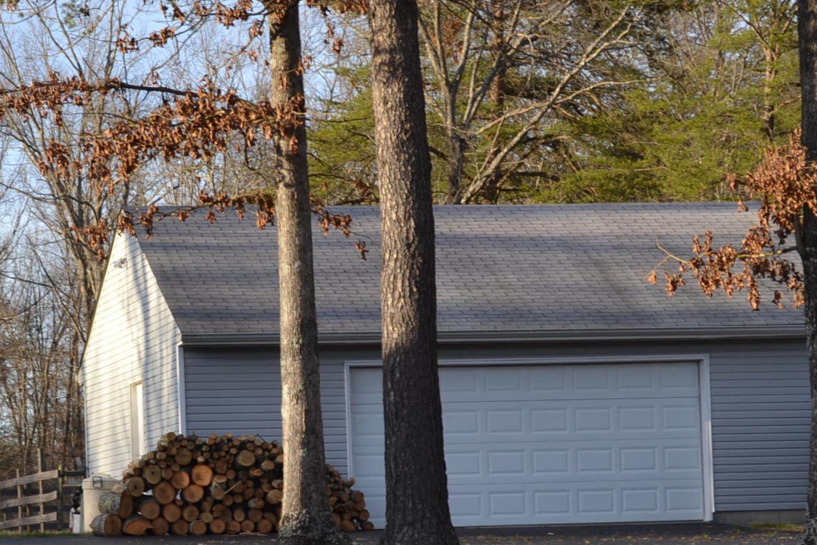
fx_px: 3245
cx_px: 198
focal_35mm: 143
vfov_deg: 9.6
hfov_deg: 14.3
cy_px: 335
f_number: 5.3
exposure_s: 1/160
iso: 100
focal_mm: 42
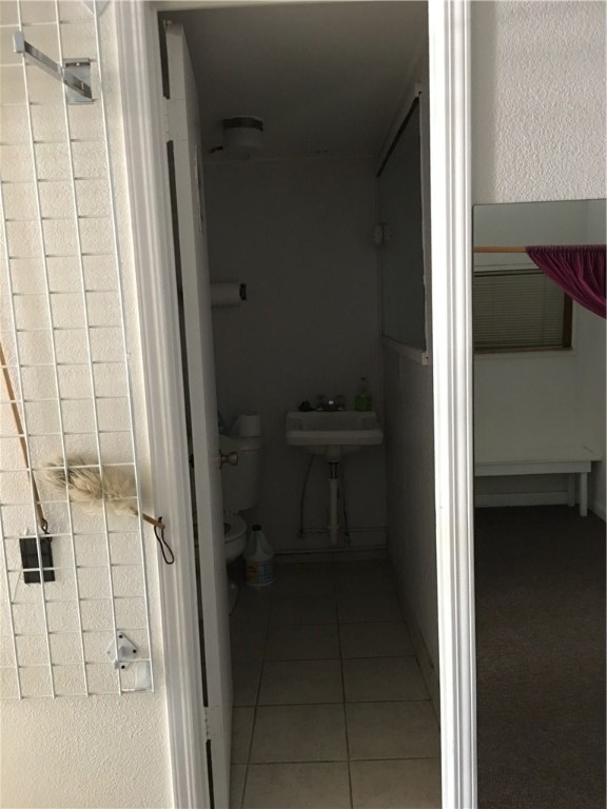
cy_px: 404
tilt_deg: -5.8
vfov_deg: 61.7
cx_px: 304
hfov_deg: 48.2
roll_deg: +2.3
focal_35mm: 29
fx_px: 678
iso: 80
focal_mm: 4.15
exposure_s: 1/4
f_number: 2.2
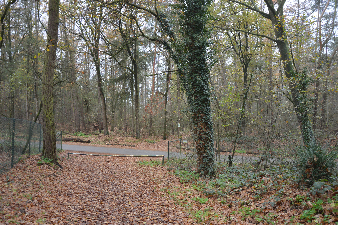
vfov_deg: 41.6
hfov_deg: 59.5
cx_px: 169
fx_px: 295
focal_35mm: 32
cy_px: 112
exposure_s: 1/60
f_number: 3.8
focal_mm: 21
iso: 400
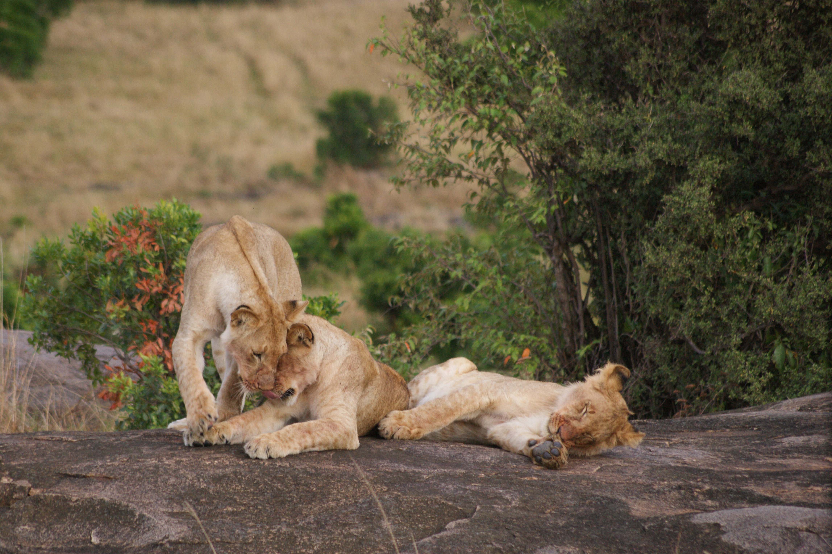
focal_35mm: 300
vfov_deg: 4.6
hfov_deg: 6.9
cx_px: 416
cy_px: 277
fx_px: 6929
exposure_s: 1/320
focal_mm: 200
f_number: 5.6
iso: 400
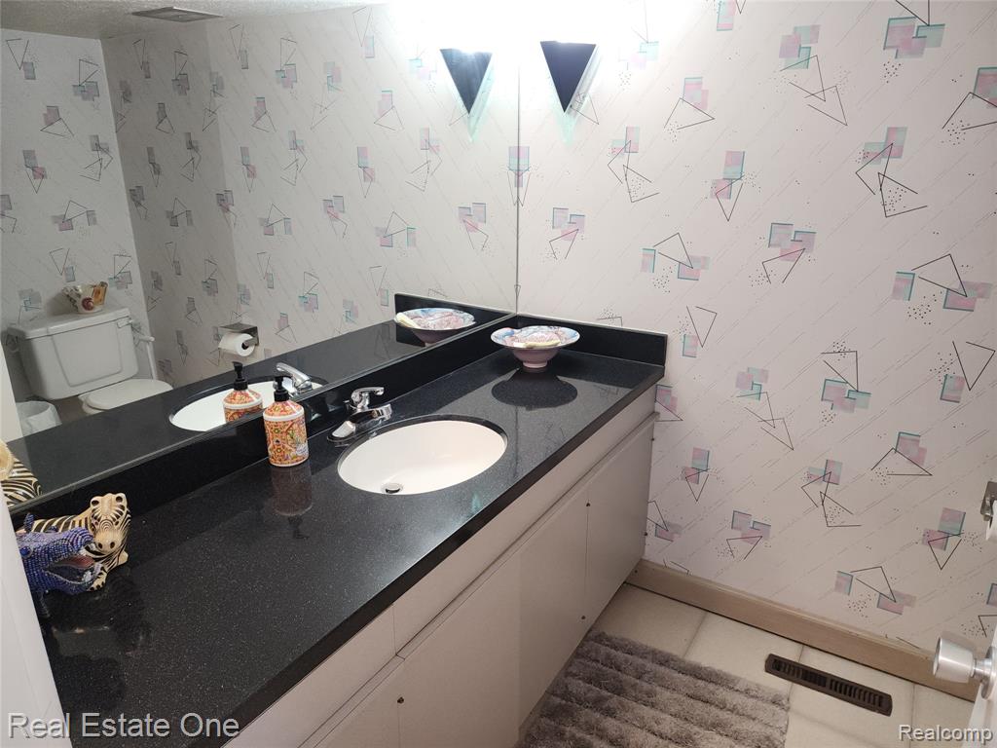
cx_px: 498
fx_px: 662
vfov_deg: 58.9
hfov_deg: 73.9
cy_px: 374
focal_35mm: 23
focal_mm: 6.4
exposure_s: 1/60
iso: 125
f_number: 1.8
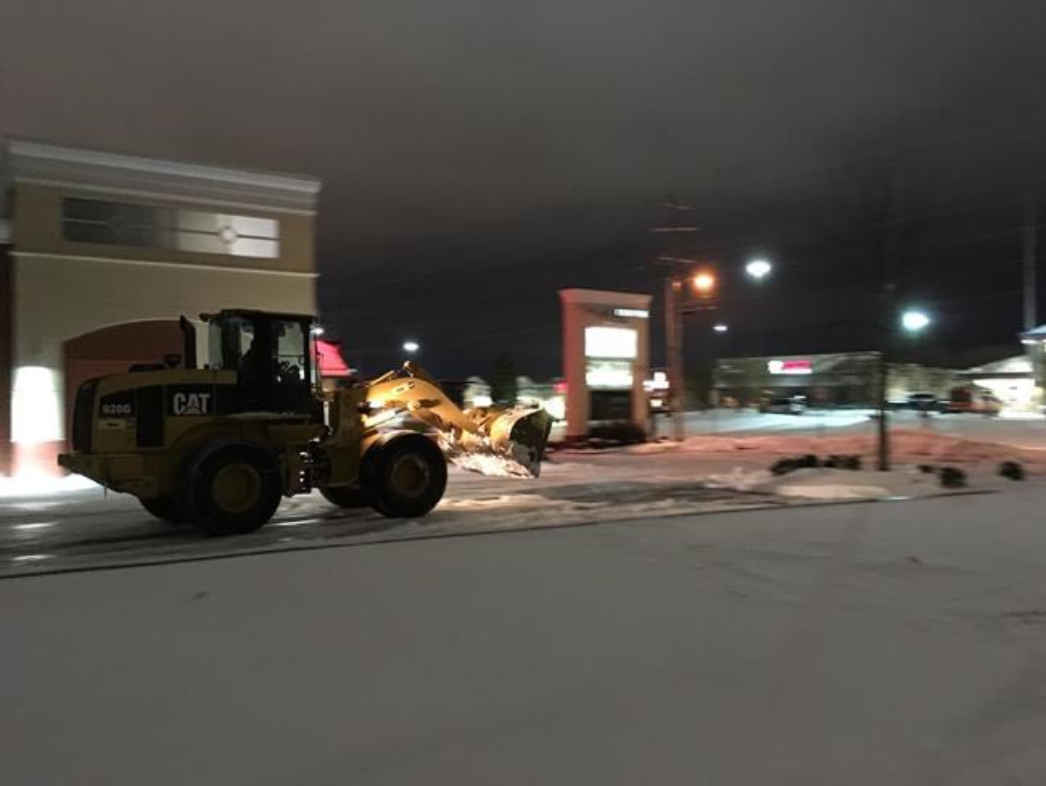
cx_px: 523
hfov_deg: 61.6
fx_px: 877
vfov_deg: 48.3
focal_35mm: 29
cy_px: 393
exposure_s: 1/15
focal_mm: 4.15
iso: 400
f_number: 2.2
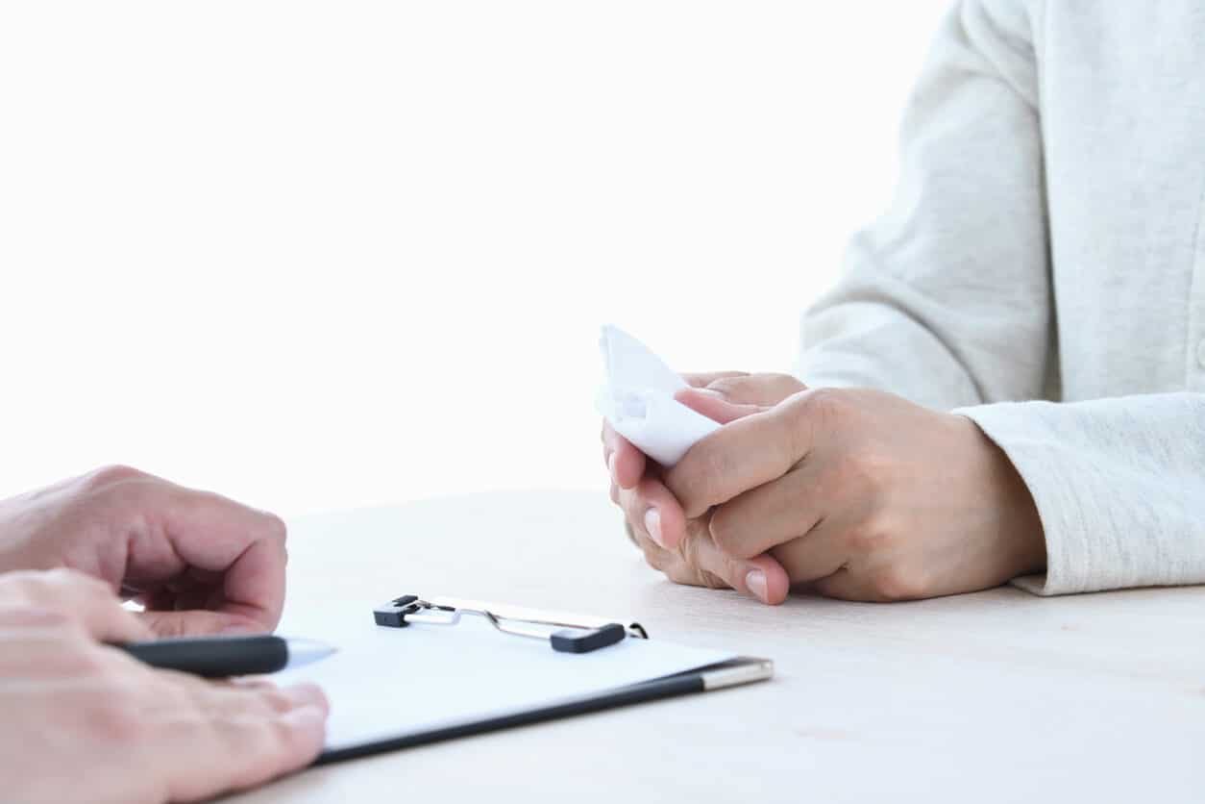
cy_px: 402
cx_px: 602
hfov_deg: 23.9
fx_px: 2845
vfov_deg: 16.1
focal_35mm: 85
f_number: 8
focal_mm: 85
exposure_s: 1/125
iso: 640
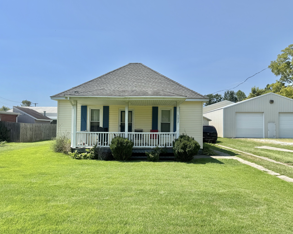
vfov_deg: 54.9
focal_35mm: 26
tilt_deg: +2.7
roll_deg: -2.1
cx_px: 145
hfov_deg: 66.0
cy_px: 120
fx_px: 225
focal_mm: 6.76
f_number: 1.78
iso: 80
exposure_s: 1/4405
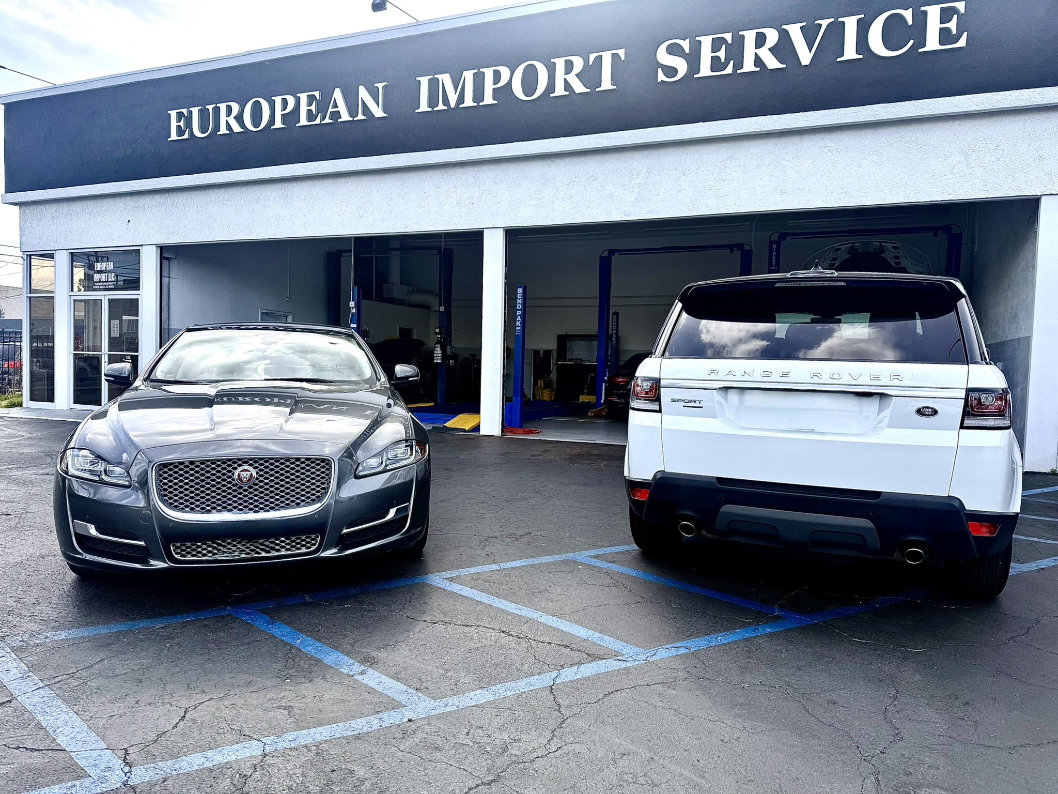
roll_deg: -1.2
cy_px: 397
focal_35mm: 24
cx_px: 529
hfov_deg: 71.6
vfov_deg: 56.8
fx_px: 734
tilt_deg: -1.8
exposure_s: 1/1553
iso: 80
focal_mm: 6.76
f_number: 1.78
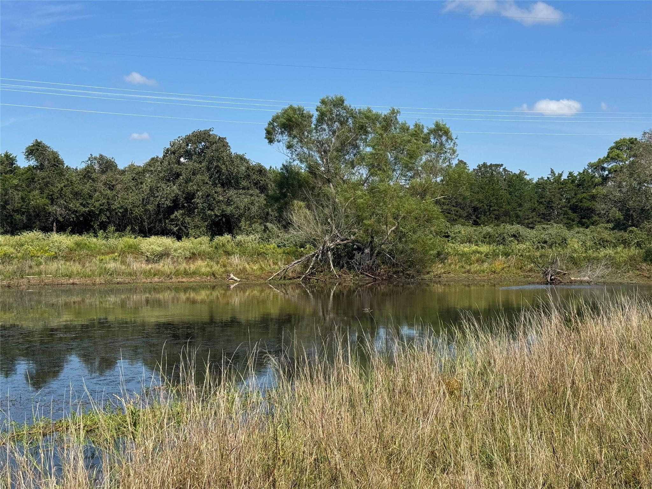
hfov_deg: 39.7
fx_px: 904
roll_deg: -0.3
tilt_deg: -0.8
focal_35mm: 48
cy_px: 244
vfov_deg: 30.3
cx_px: 326
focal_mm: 6.76
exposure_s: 1/4608
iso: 64
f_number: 1.78
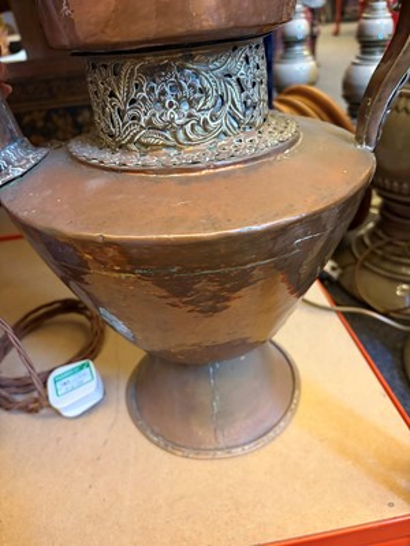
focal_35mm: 26
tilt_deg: -33.0
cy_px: 273
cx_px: 205
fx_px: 411
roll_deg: +4.6
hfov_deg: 53.1
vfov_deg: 67.3
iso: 500
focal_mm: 5.96
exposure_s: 1/50
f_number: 1.6
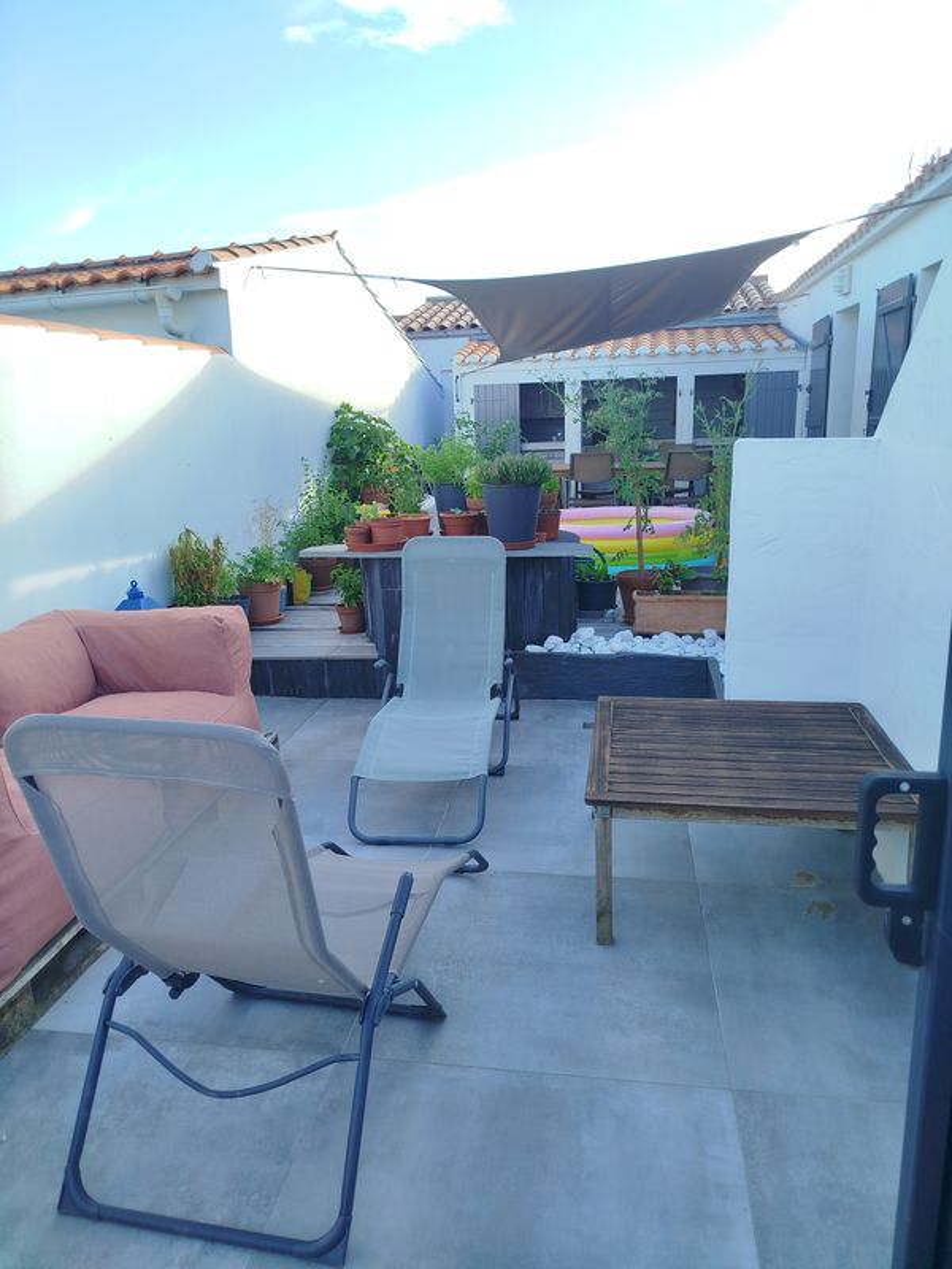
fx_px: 880
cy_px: 634
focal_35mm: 24
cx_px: 476
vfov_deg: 71.6
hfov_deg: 56.8
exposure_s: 1/225
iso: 50
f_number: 1.7
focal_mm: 5.31
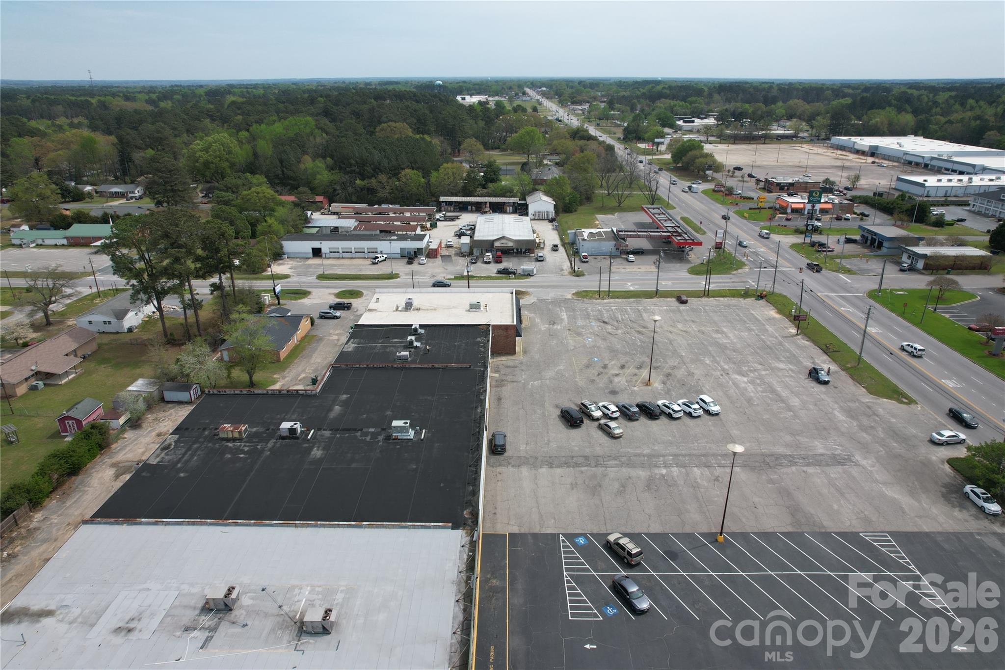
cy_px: 335
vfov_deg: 57.2
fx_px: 614
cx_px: 502
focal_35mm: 22
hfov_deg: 78.6
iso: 100
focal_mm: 8.38
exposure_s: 1/640
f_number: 2.8
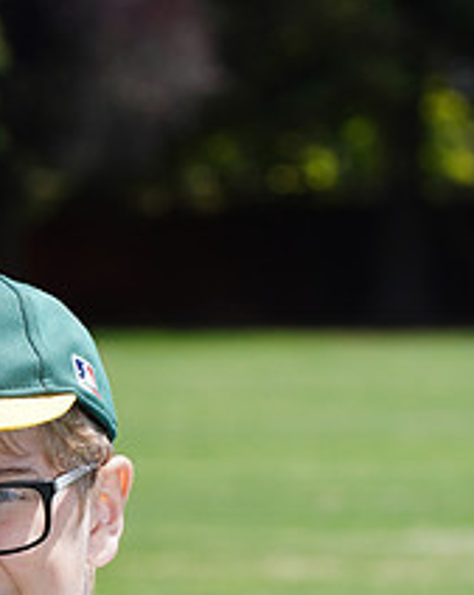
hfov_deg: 3.4
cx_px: 10
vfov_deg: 4.3
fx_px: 7961
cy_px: 668
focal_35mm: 453
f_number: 10
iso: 200
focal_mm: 176
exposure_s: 1/200
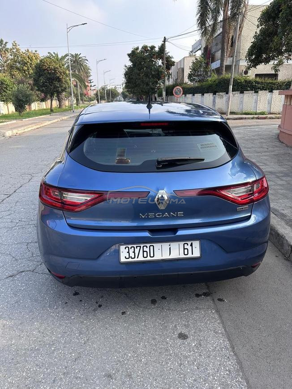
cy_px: 194
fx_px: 270
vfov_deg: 71.6
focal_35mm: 24
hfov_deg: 56.8
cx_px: 146
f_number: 1.78
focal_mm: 6.86
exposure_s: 1/1009
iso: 80
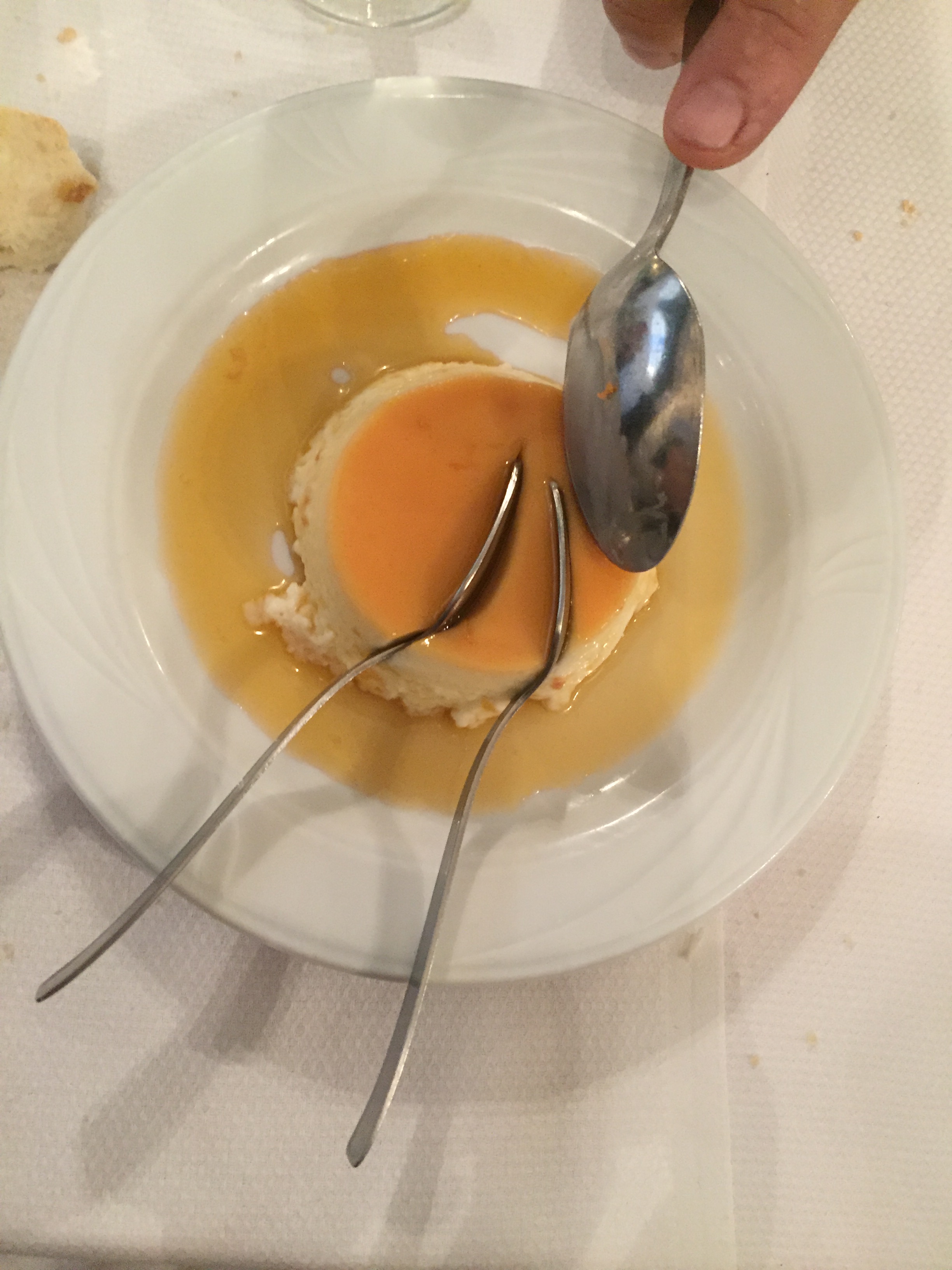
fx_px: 1063
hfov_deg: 48.2
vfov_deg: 61.7
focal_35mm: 29
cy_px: 635
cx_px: 476
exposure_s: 1/33
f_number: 2.2
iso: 320
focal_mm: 4.15
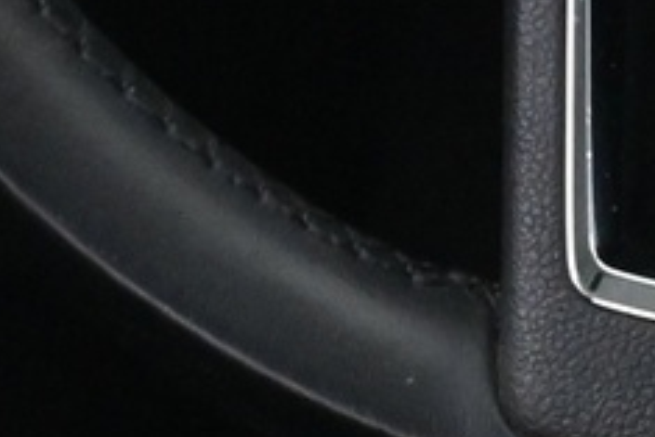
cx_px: 831
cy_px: -782
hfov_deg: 7.4
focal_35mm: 274
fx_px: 4991
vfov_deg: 4.8
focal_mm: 26.5
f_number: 4.5
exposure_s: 1/40
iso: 4500
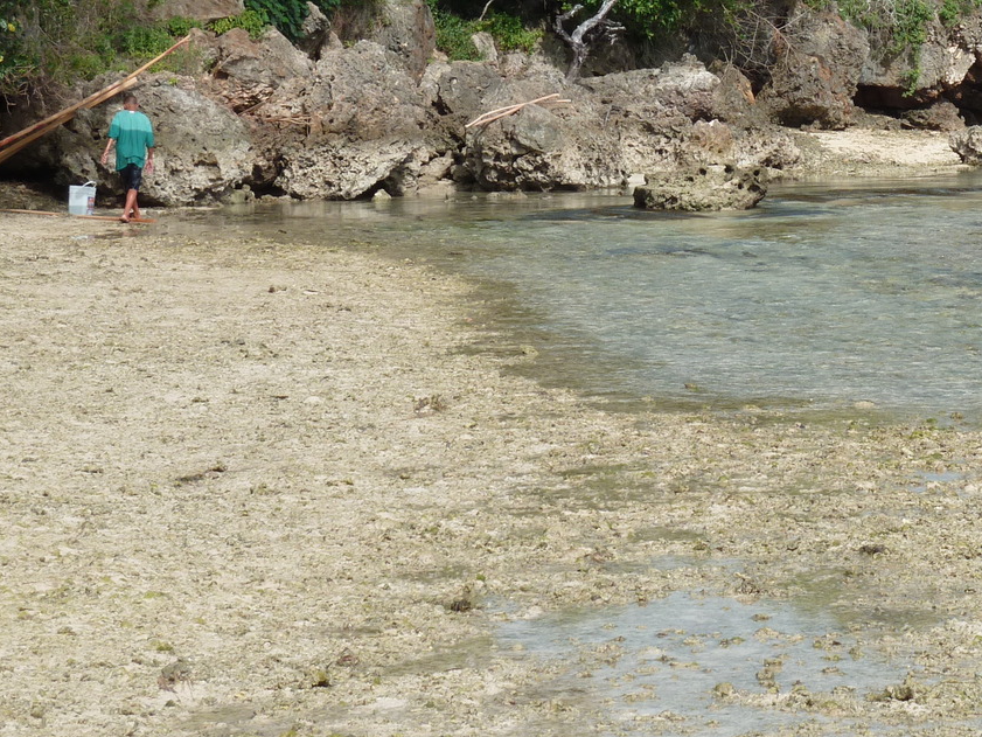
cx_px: 890
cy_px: 103
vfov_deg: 10.8
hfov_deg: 14.3
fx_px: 3887
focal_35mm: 137
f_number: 5
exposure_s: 1/400
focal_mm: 11.9
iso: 80
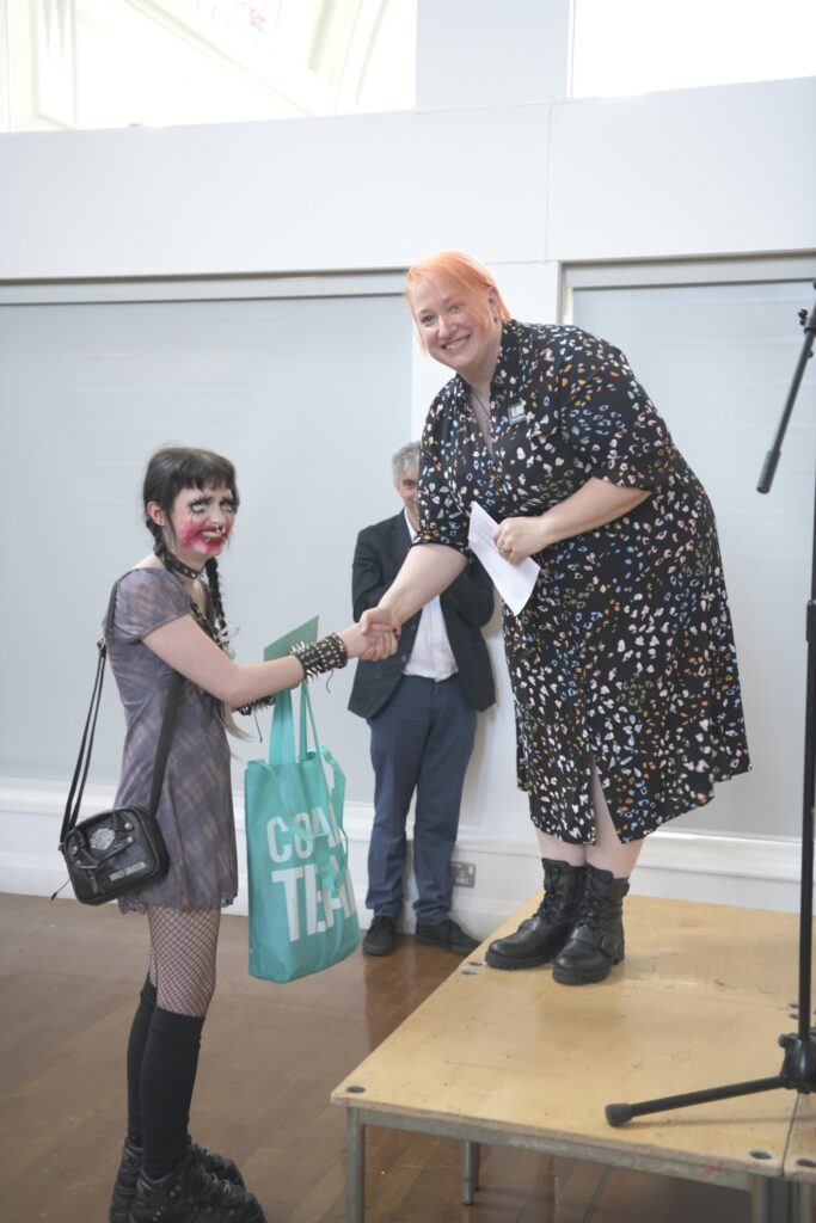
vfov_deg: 42.7
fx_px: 1563
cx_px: 408
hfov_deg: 29.3
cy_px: 612
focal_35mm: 46
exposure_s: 1/40
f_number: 2.8
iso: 1250
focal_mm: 46
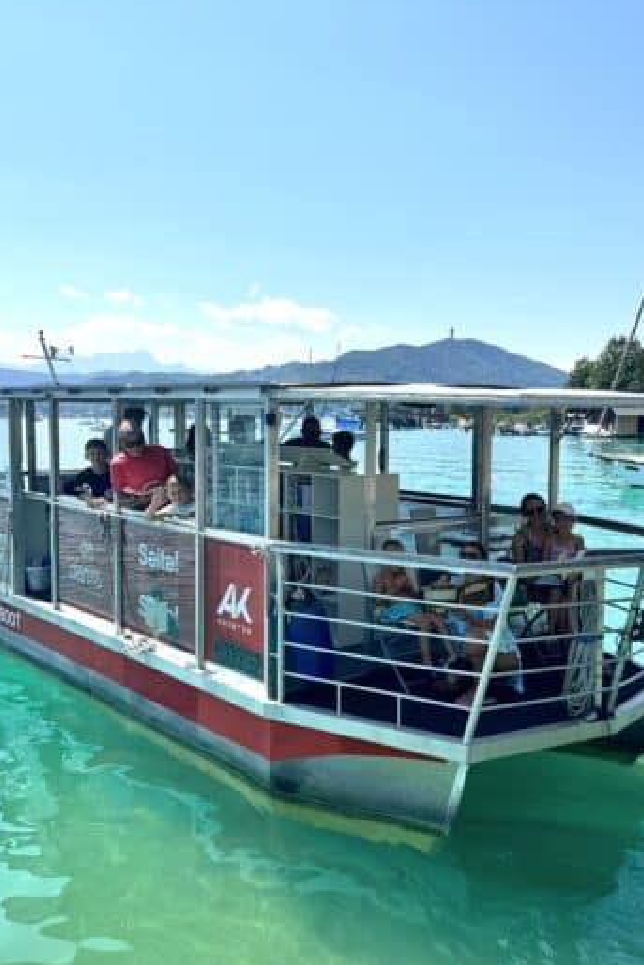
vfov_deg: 55.8
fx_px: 912
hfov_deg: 38.8
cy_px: 483
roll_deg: +0.7
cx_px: 368
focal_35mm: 34
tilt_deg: -5.2
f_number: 1.78
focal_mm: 6.76
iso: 80
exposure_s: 1/7092
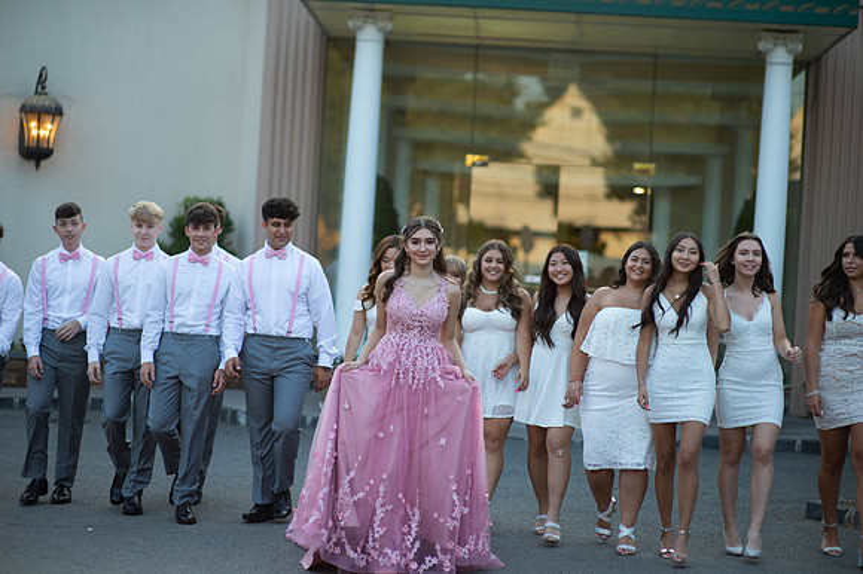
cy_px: 287
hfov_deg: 23.9
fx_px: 2036
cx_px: 432
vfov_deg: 16.1
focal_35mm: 85
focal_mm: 85
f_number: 2
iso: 250
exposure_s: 1/1000
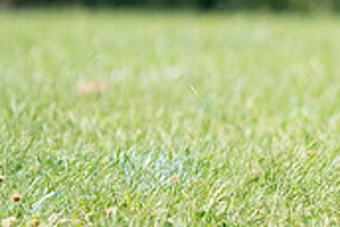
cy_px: -23
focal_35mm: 1241
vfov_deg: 1.1
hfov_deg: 1.7
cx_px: 565
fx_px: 11730
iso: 2000
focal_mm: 368
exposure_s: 1/4000
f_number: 6.3
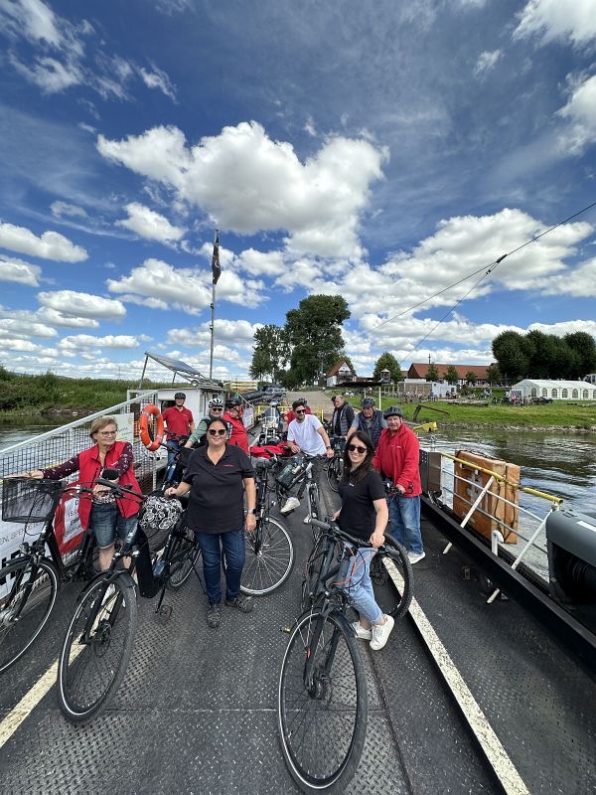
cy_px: 398
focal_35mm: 14
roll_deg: -1.9
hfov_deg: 85.7
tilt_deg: -0.8
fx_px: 321
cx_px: 298
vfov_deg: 102.1
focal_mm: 2.22
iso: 50
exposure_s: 1/1553
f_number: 2.2
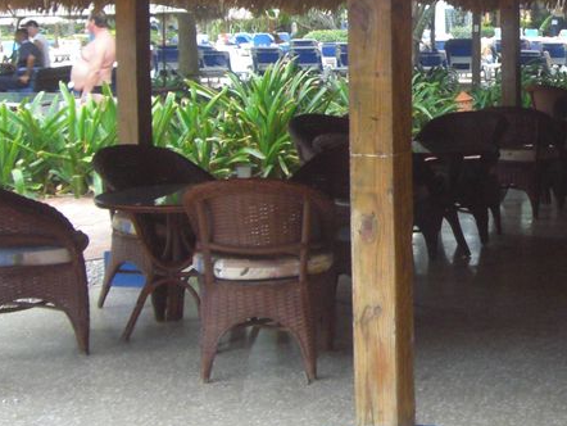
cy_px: 71
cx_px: 588
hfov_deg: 21.3
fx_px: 1442
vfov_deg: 16.6
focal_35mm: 88
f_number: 2.7
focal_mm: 6.2
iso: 200
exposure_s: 1/125
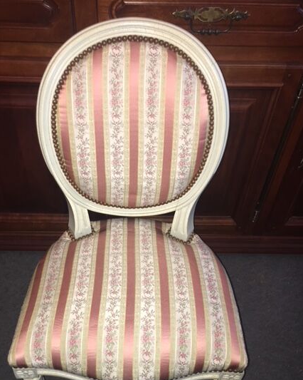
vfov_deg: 52.7
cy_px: 217
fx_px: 381
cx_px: 134
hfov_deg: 43.3
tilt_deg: -46.3
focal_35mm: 34
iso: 64
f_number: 2.2
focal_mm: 4.15
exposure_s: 1/17
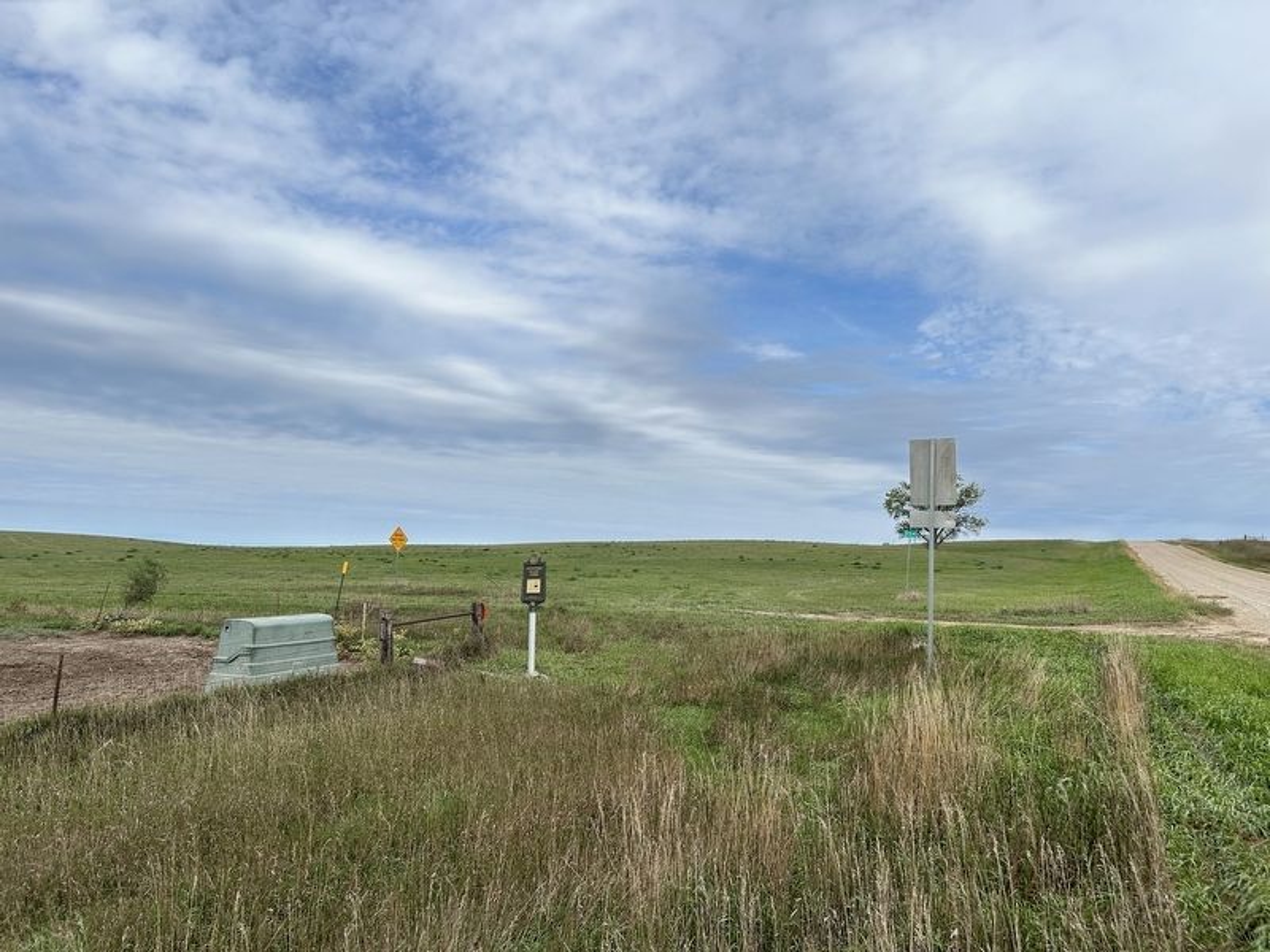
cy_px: 476
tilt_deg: +5.5
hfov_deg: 67.3
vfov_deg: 53.1
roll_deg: -0.1
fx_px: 954
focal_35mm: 26
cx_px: 635
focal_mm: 5.7
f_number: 1.5
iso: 50
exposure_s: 1/2404
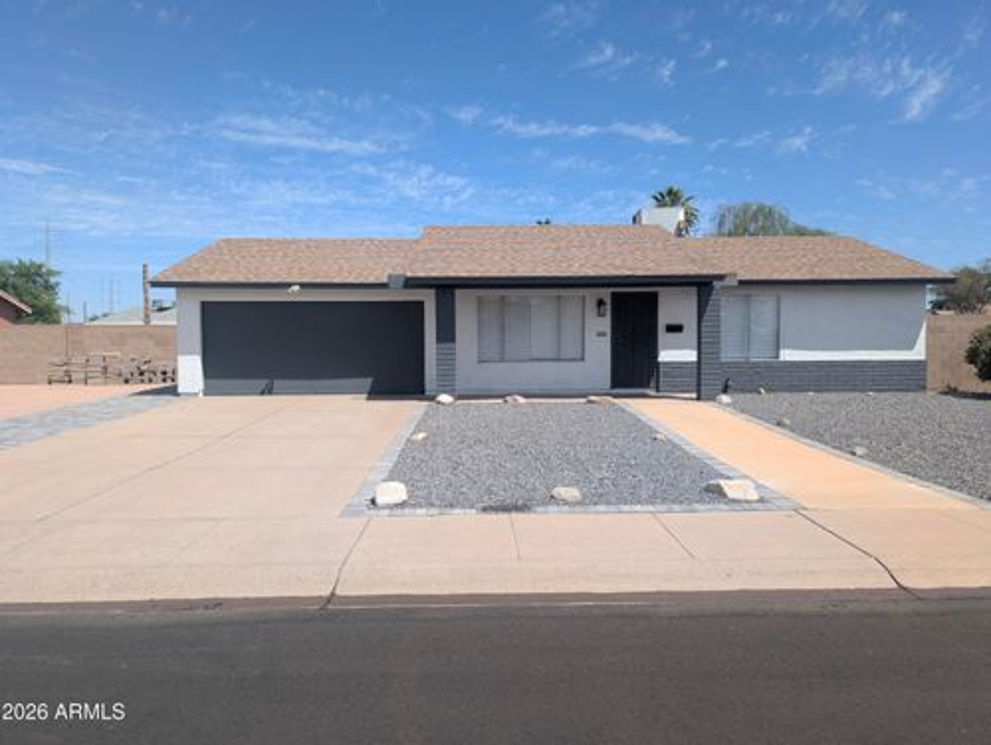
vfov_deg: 56.9
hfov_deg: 71.5
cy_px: 372
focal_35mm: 24
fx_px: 688
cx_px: 496
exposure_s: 1/1119
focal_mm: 6.9
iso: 20
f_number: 1.68
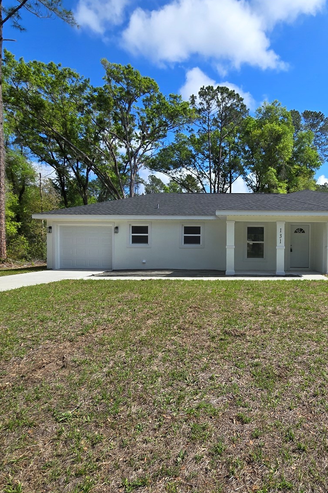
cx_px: 237
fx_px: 260
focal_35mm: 19
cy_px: 257
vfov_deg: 86.9
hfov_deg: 61.7
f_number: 2.2
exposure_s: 1/2378
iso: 50
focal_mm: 2.2
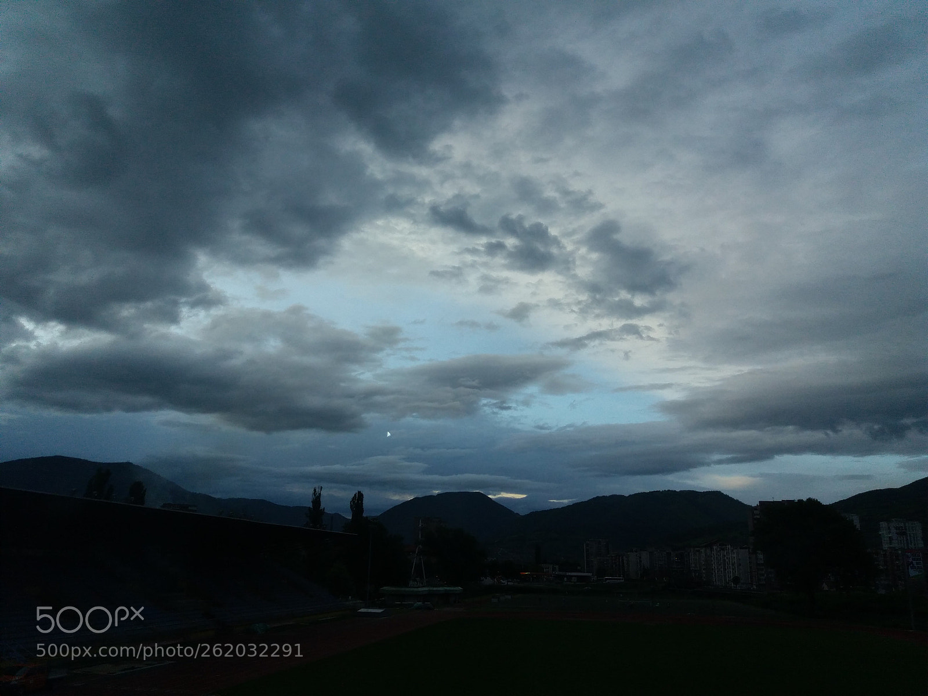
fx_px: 751
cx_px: 464
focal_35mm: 28
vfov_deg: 49.7
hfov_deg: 63.4
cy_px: 348
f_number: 1.9
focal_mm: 3.7
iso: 100
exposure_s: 1/140
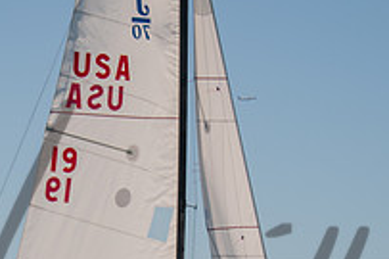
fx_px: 2624
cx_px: 94
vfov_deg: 5.6
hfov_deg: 8.5
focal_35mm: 243
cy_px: 318
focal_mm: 55
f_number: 5.6
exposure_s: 1/250
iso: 100
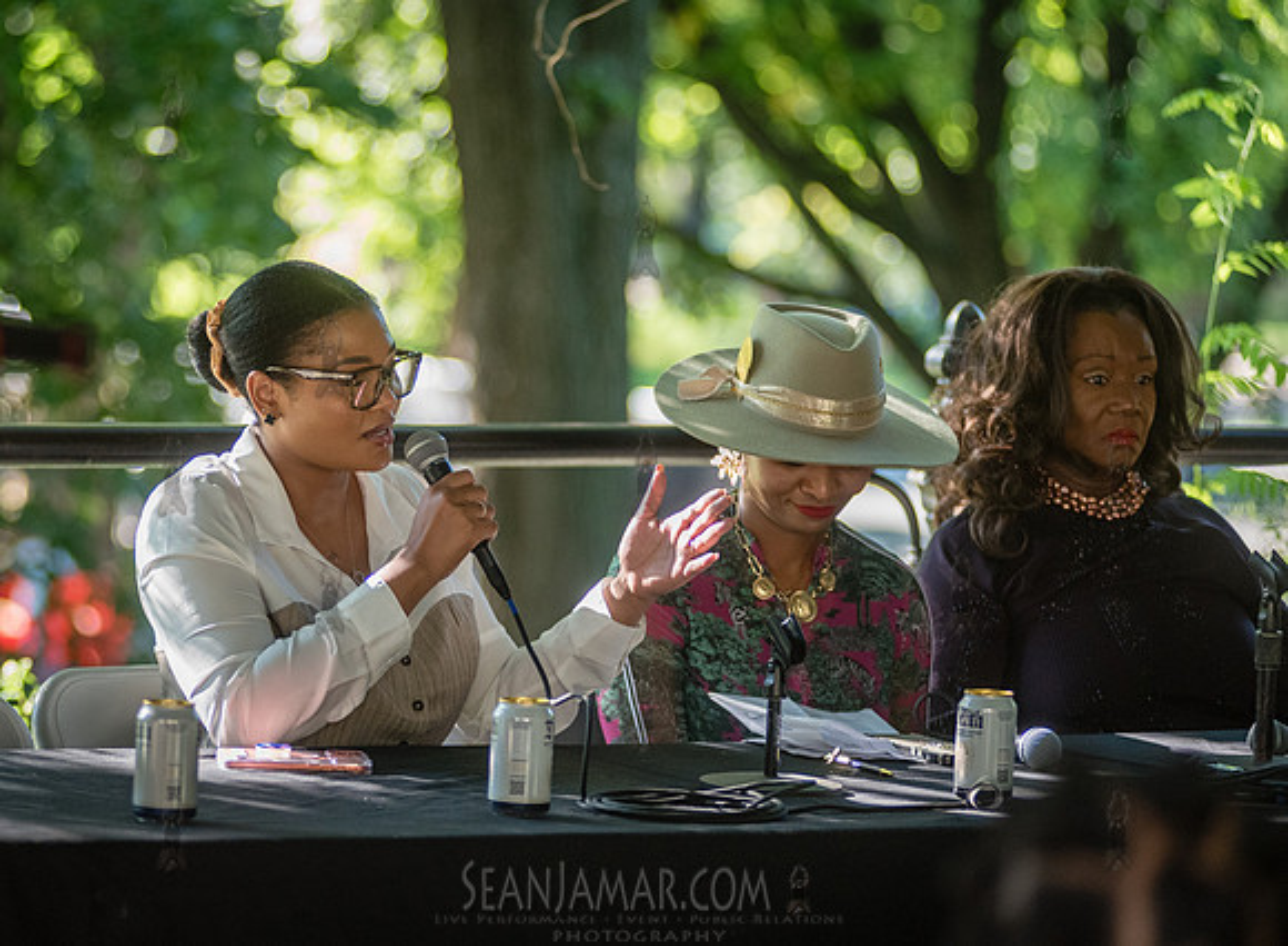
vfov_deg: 9.3
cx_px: 450
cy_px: 470
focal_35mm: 158
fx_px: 5837
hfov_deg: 12.6
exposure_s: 1/800
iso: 1600
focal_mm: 125
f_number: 2.8
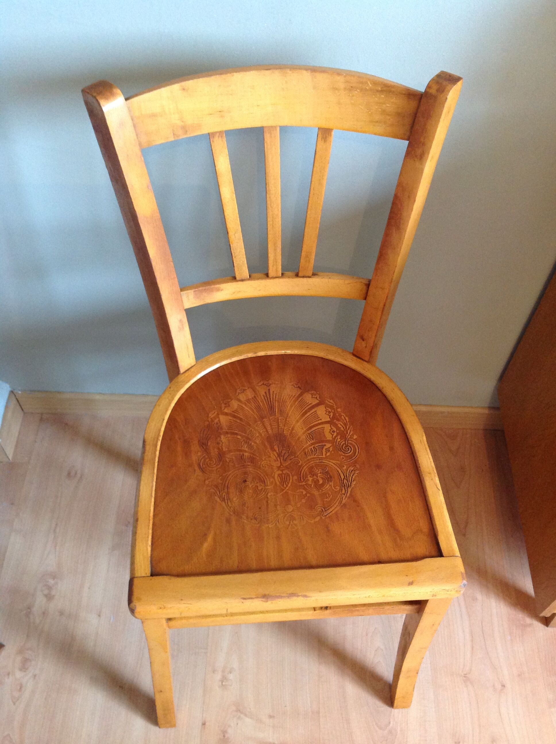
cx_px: 278
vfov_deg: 52.7
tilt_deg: -53.3
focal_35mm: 35
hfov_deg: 40.6
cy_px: 372
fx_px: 752
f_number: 2.4
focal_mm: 4.28
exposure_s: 1/15
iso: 200
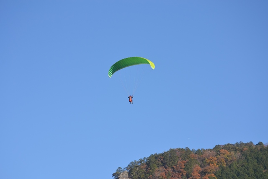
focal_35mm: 120
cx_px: 134
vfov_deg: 11.4
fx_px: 893
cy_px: 90
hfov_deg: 17.1
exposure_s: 1/250
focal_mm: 80
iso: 100
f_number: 8
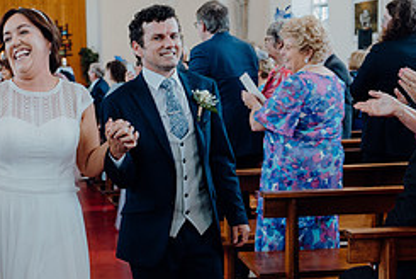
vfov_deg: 19.2
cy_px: 152
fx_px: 821
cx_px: 49
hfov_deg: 27.5
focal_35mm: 71
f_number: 2.8
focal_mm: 30
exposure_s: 1/200
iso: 640
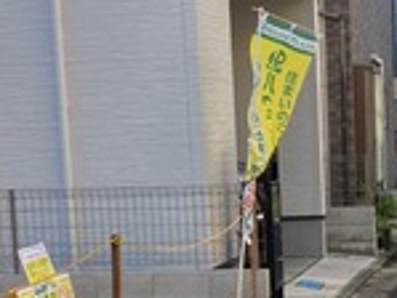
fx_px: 1377
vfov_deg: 12.1
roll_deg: +1.9
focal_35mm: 120
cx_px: 341
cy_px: 351
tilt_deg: -9.4
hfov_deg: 16.2
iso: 20
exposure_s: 1/571
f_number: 1.8
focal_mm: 3.99
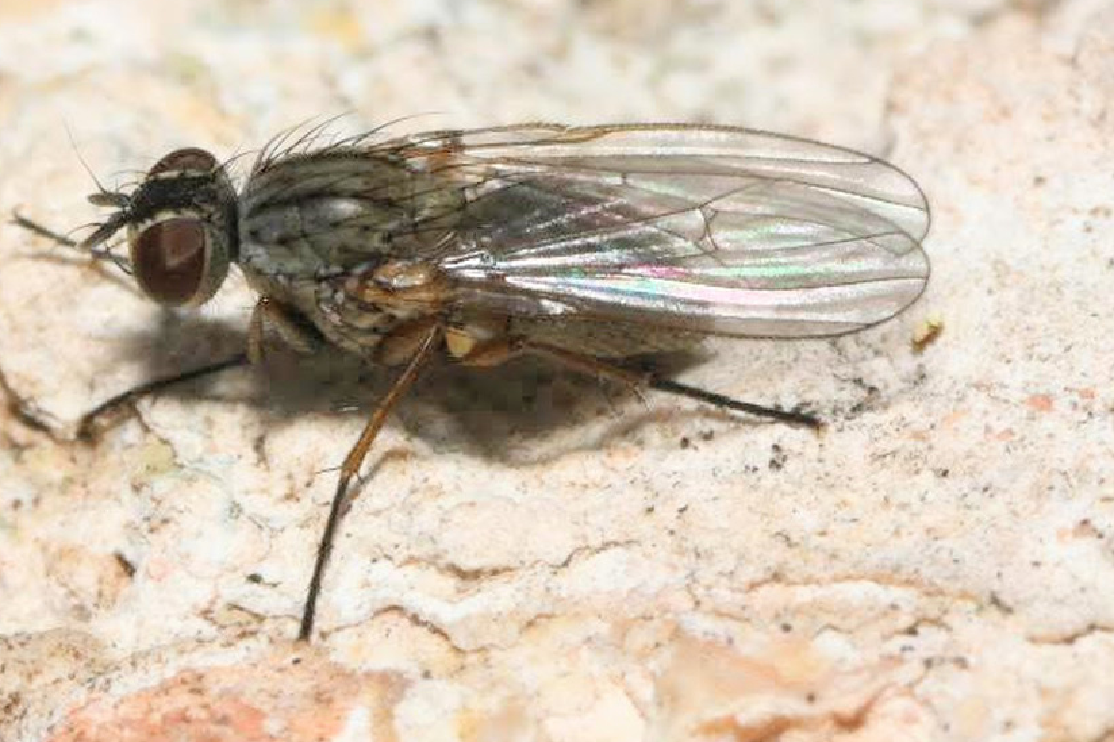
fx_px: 5679
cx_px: 489
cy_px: 337
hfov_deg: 11.2
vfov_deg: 7.5
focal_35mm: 184
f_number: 32
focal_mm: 105
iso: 100
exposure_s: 1/60
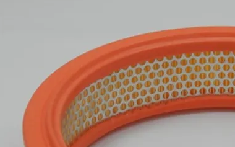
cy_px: 164
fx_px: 1171
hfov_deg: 11.4
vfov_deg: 7.1
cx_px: 212
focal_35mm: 183
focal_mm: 14.6
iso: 160
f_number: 4.2
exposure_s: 1/160
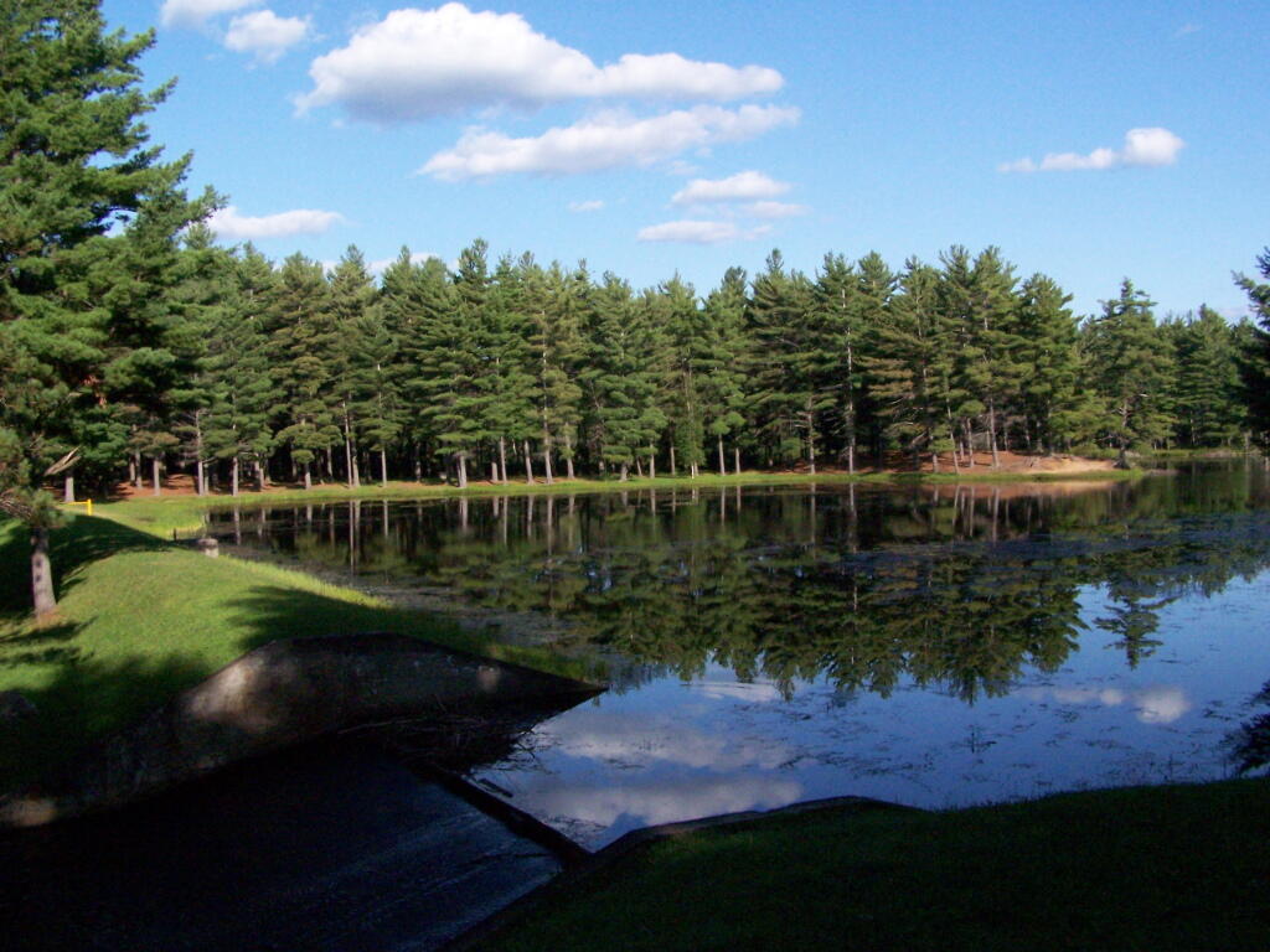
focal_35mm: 38
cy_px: 476
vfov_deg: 37.7
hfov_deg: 49.0
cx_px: 635
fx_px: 1394
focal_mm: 6.3
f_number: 5.6
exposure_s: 1/1600
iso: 400
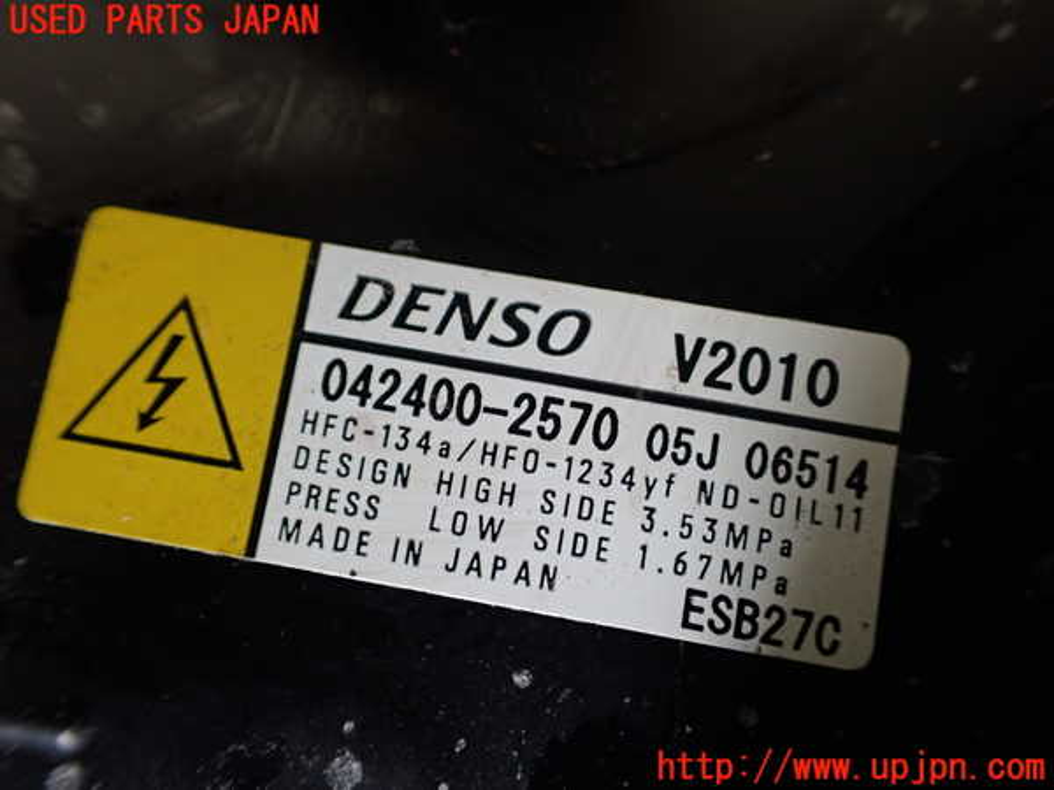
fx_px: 913
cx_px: 527
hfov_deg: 60.0
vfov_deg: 46.8
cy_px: 395
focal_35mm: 30
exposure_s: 1/125
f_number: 2.3
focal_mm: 5.4
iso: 320
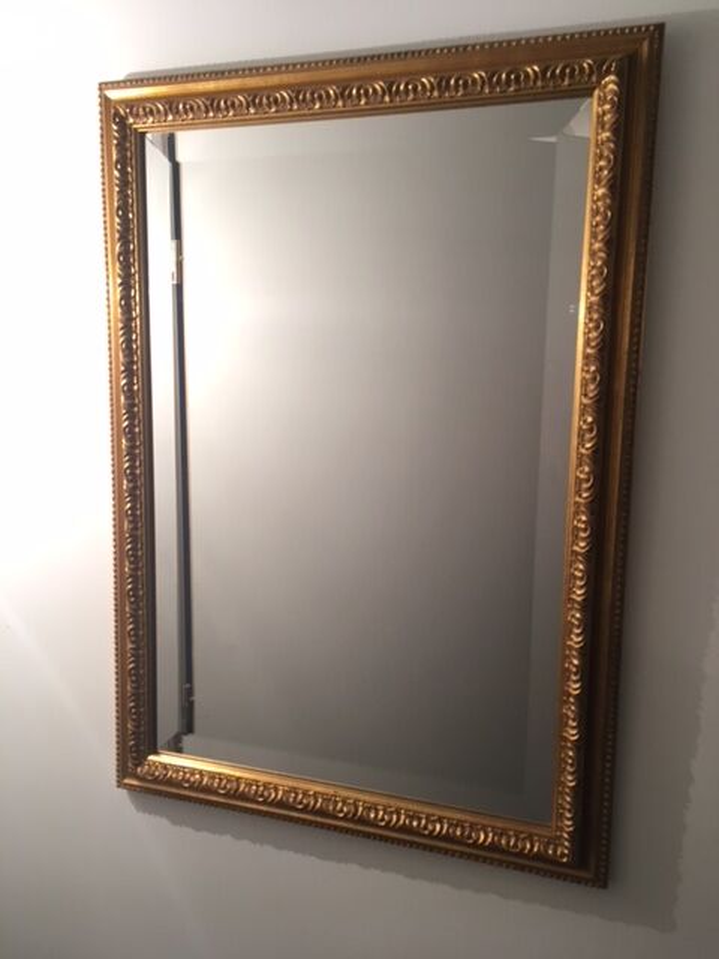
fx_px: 803
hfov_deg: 48.2
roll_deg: -1.1
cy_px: 480
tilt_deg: -6.0
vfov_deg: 61.7
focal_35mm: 29
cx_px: 360
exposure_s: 1/33
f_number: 2.2
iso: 100
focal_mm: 4.15
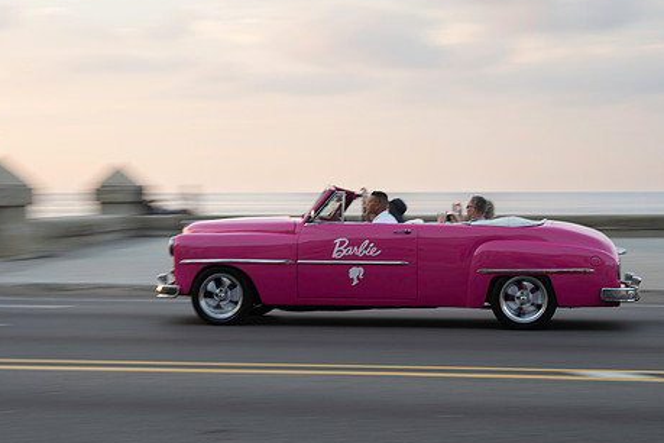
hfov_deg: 30.1
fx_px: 1236
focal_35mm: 67
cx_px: 314
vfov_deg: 20.3
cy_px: 258
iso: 140
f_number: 6.3
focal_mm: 51
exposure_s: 1/60
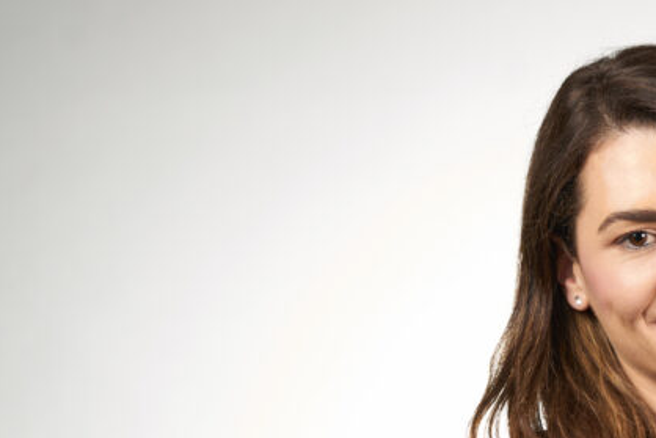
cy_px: 511
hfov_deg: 9.8
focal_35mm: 208
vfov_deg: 6.6
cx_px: 661
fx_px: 3791
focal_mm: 85
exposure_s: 1/200
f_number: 5
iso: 250
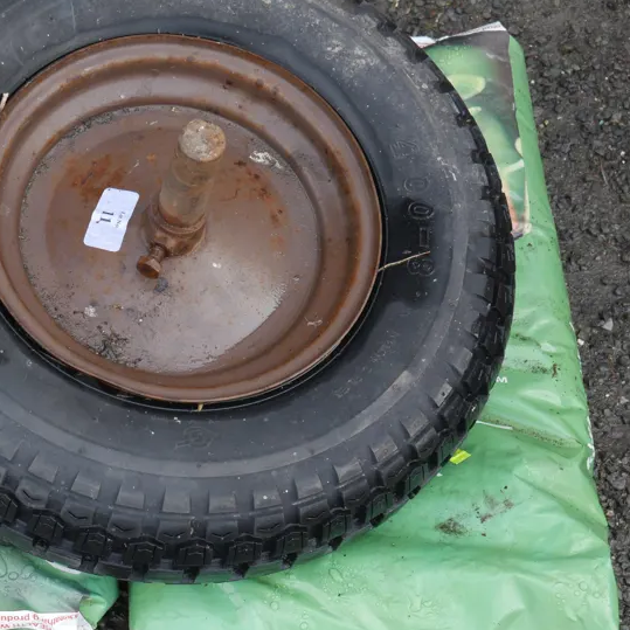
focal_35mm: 94
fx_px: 1936
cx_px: 117
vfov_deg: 18.5
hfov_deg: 18.3
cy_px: 373
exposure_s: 1/60
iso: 250
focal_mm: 28
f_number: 5.3
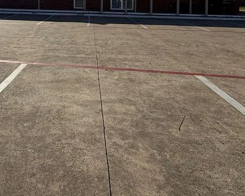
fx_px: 232
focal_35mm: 32
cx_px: 42
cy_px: -2
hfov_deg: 51.4
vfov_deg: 40.0
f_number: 2.2
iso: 64
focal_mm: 2.22
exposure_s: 1/6173
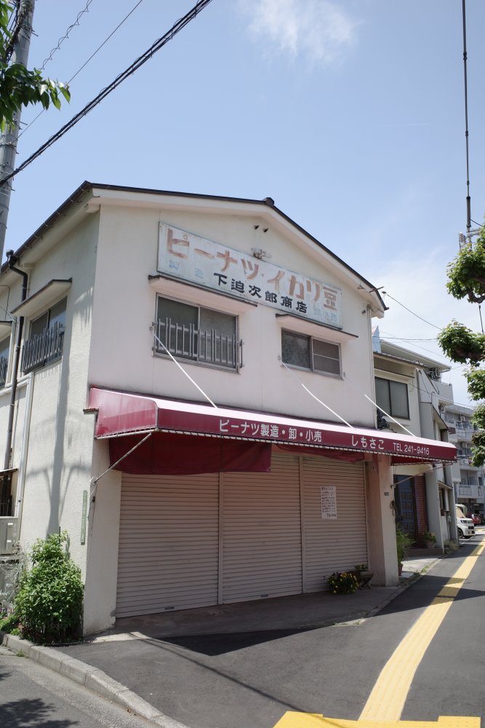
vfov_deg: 65.5
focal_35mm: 28
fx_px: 566
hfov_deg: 46.4
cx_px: 242
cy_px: 364
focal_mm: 18.3
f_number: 5.6
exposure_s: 1/500
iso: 200
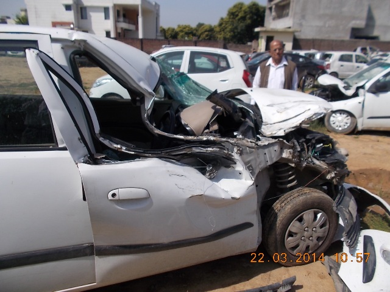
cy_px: 146
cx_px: 195
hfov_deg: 67.3
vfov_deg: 53.1
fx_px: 293
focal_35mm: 26
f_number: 8
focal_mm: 4.6
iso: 80
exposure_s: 1/250
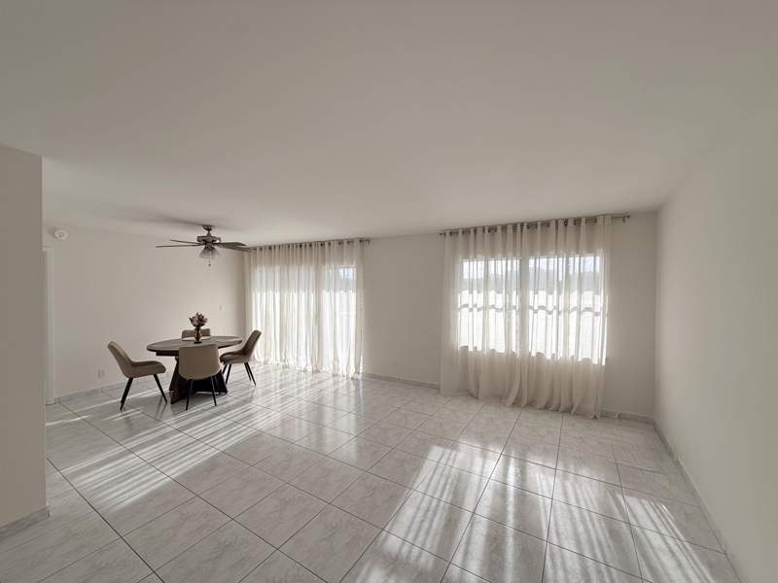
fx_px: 315
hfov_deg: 102.1
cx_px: 389
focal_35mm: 14
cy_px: 292
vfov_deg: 85.7
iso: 50
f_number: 2.2
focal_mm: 2.22
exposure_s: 1/1068
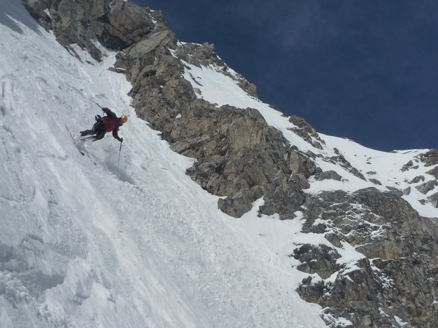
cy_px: 228
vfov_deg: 33.2
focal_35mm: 43
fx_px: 544
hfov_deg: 43.4
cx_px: 284
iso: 125
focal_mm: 4.9
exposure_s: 1/500
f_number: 10
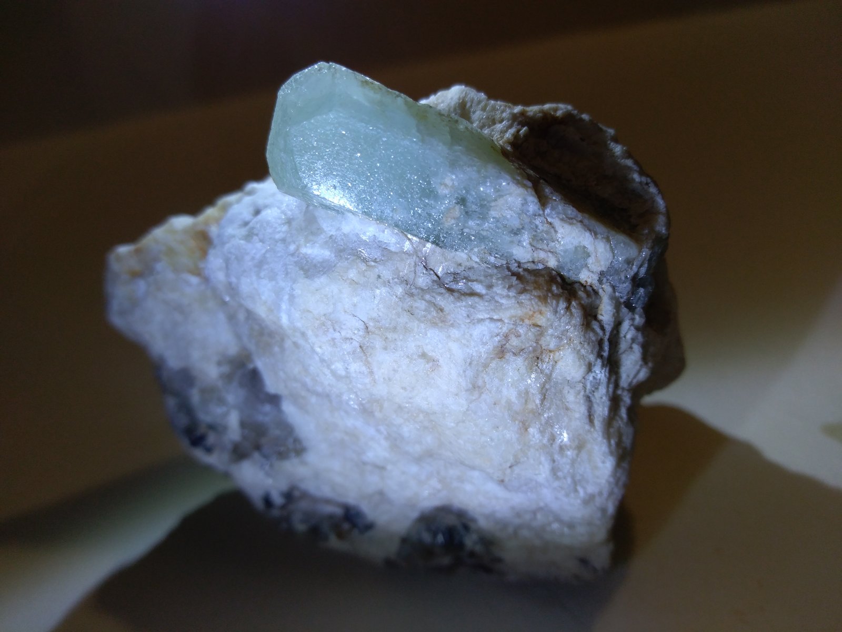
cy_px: 316
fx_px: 632
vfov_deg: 53.1
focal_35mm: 26
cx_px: 421
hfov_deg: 67.3
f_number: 2
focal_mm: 3.54
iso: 126
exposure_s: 1/40
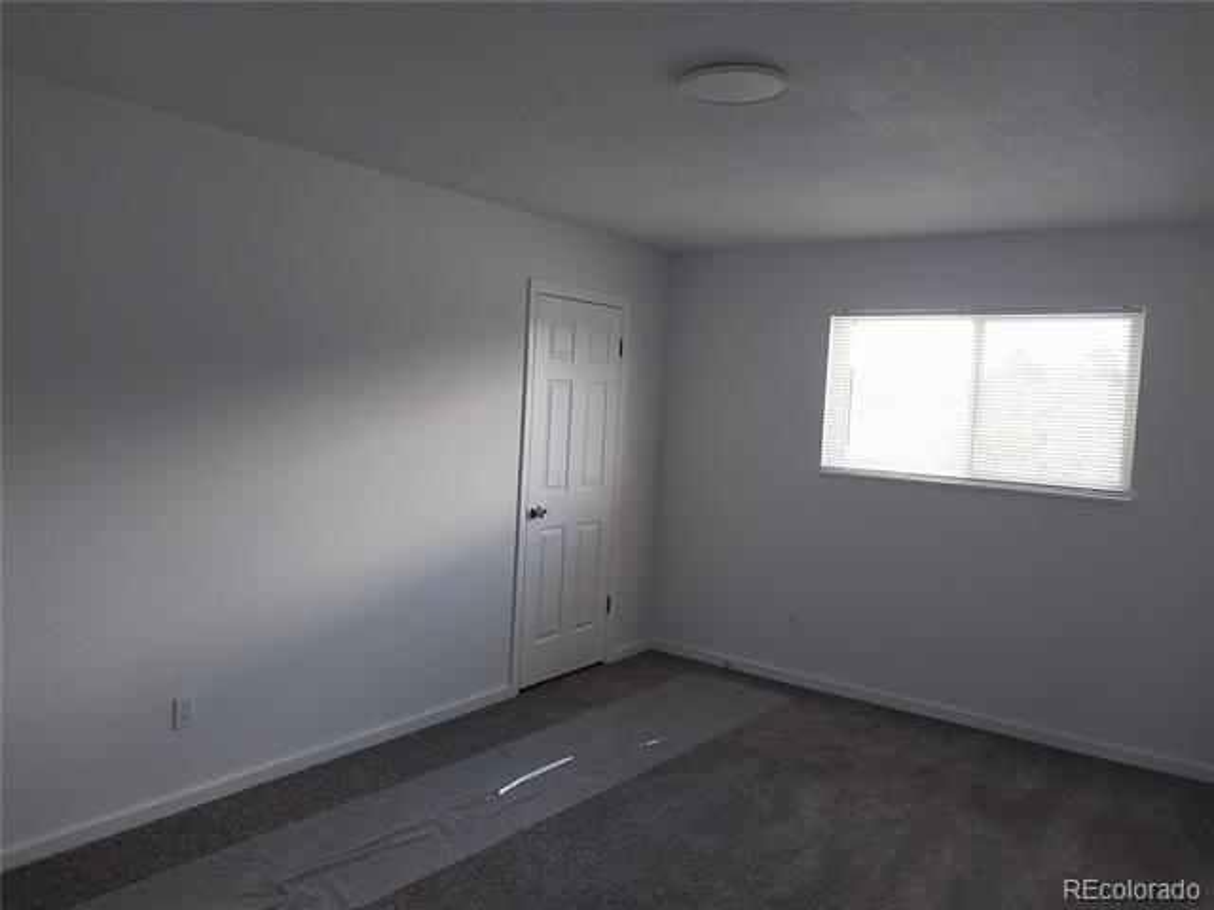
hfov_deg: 67.3
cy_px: 455
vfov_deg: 53.1
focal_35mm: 26
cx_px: 607
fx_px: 912
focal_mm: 4
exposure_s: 1/60
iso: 125
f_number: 1.8
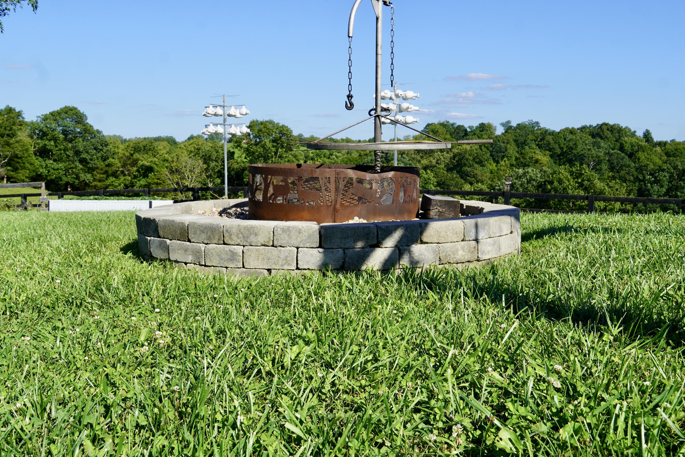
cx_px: 342
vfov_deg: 35.5
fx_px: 713
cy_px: 228
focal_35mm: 38
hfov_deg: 51.3
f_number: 10
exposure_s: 1/125
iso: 100
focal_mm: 25
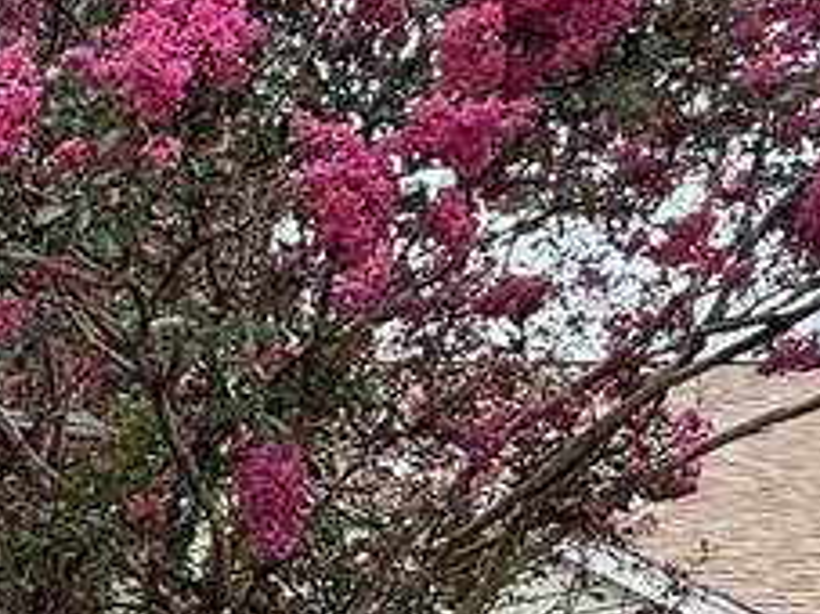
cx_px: -596
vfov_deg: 17.6
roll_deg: -1.2
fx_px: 1870
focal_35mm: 79
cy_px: 762
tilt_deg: +1.6
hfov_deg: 19.5
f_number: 2.2
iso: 50
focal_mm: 2.22
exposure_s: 1/154
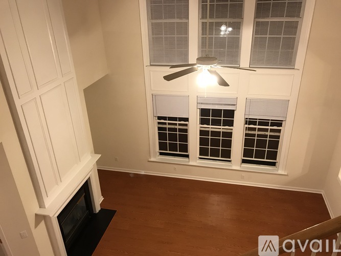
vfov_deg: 49.7
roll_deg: +1.8
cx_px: 170
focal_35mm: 28
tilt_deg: -26.1
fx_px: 276
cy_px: 128
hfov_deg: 63.5
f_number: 1.8
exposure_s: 1/15
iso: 64
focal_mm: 3.99
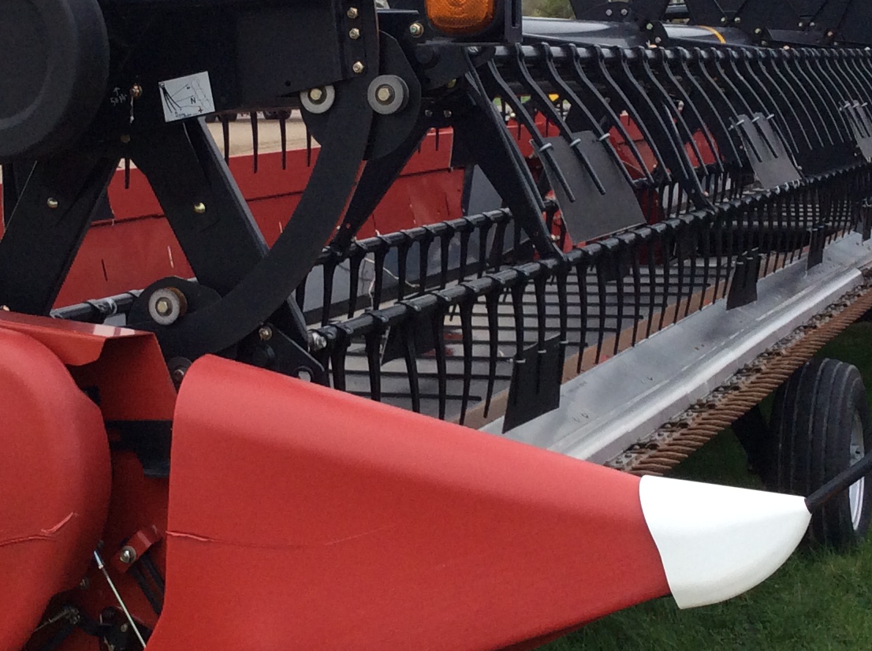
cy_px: 250
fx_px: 1886
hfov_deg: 25.9
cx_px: 307
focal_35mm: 75
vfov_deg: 19.6
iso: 32
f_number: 2.4
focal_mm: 3.3
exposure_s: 1/1330
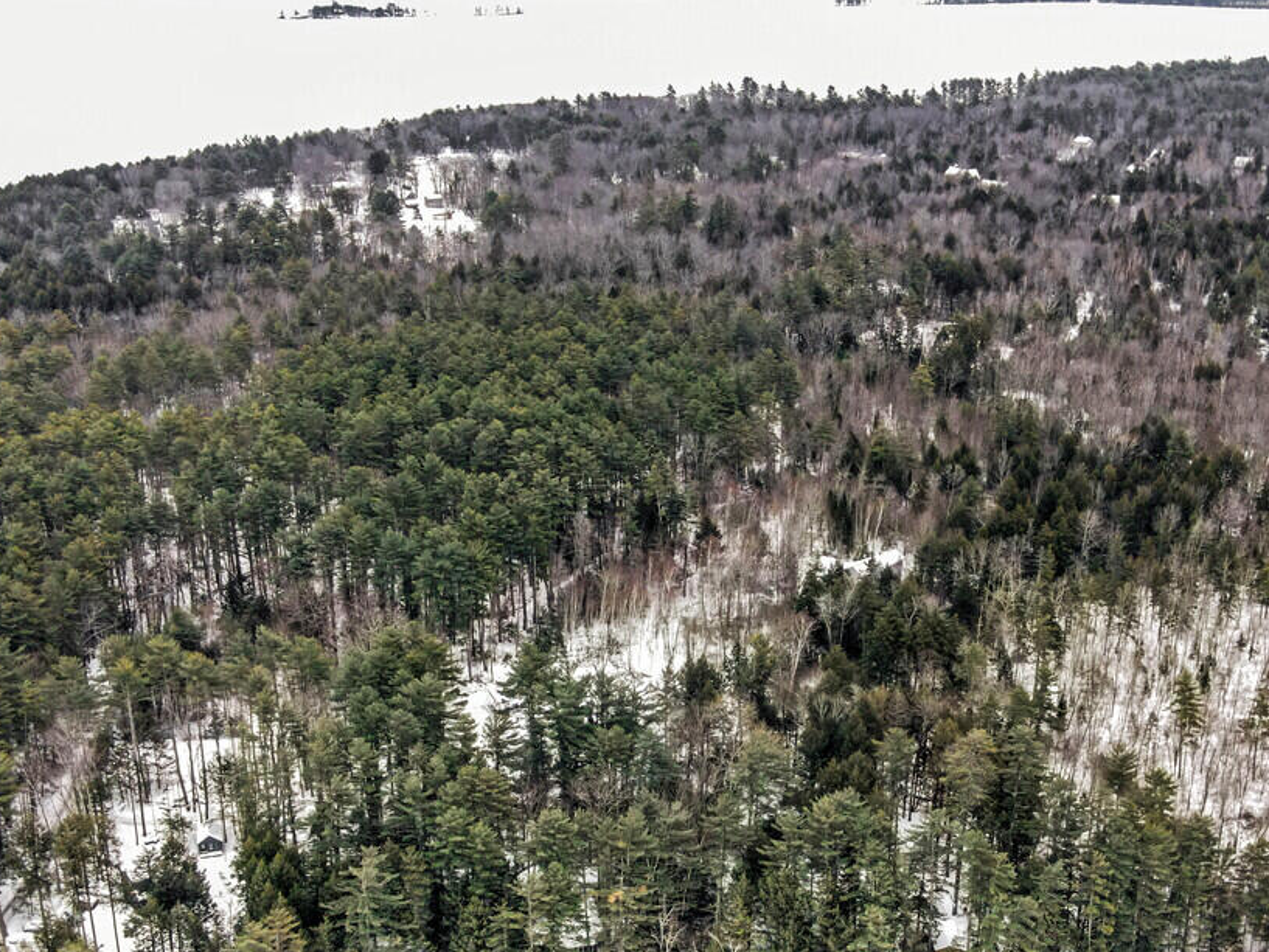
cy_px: 705
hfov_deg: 40.3
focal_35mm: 47
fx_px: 1723
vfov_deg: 30.4
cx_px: 722
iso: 200
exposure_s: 1/120
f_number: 2.8
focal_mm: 4.5
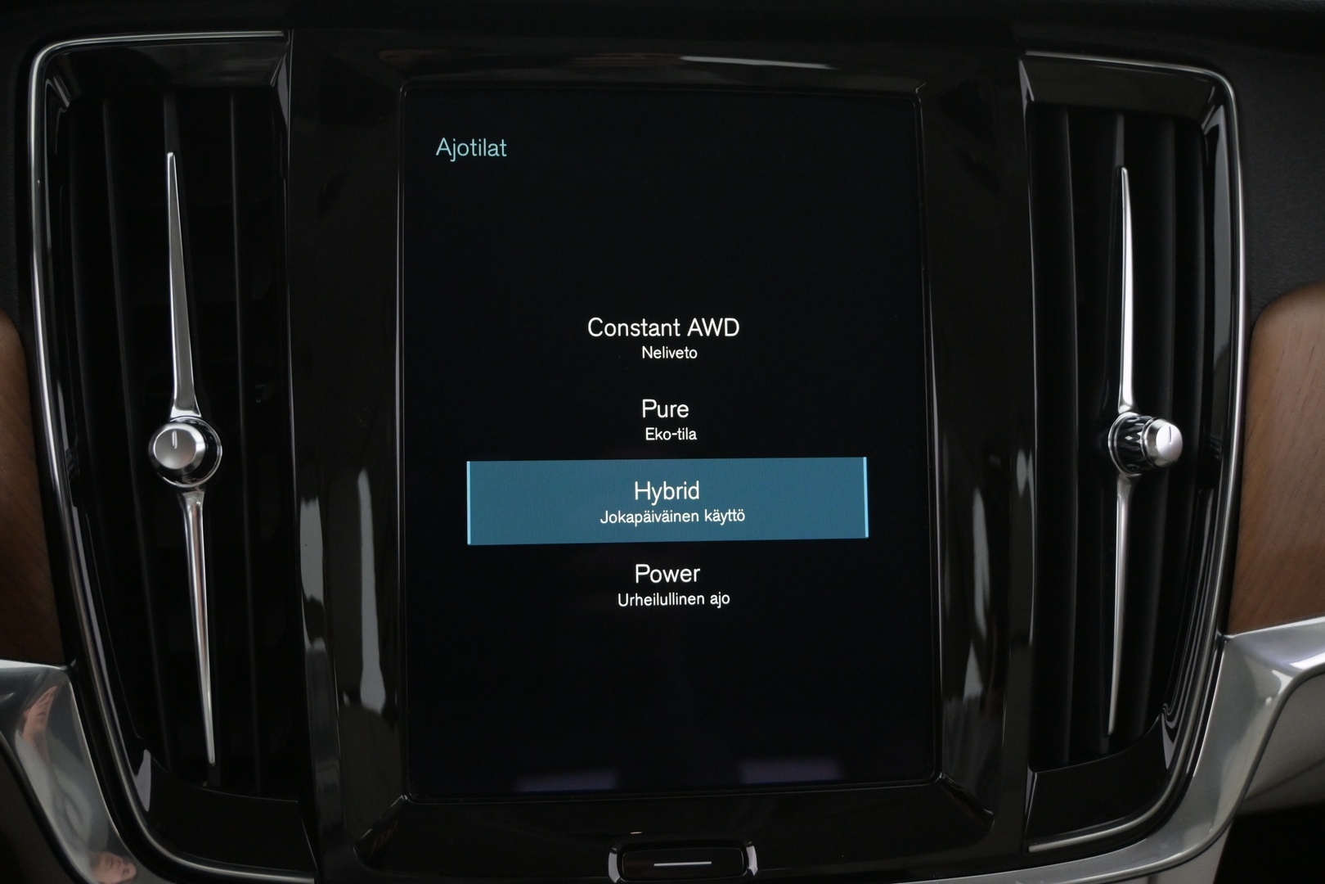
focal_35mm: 36
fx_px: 1325
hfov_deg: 53.1
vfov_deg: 36.9
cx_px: 662
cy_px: 442
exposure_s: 1/50
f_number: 4.2
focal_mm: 24
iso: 2500
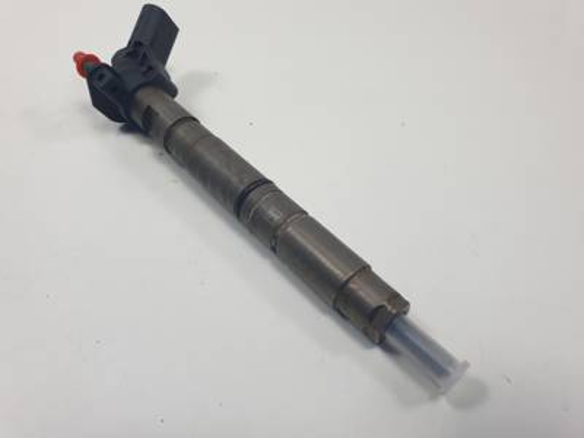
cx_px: 292
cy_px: 219
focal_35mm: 26
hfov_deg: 67.3
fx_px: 439
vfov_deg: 53.1
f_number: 2.4
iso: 50
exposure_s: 1/269
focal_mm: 4.3
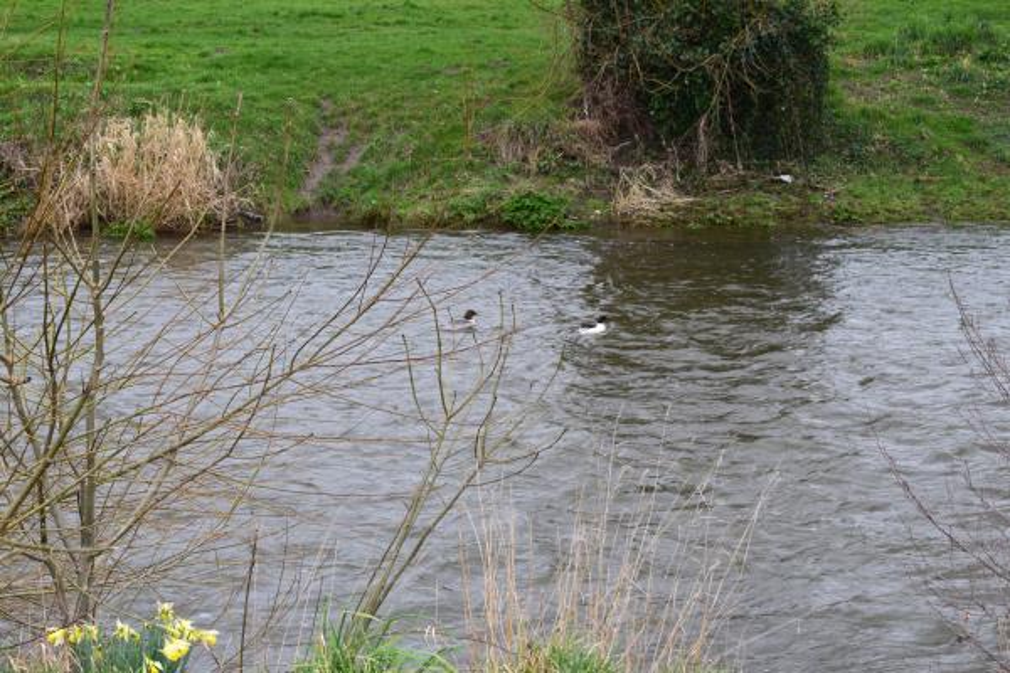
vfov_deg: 17.5
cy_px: 336
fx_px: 2188
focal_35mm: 78
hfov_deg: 26.0
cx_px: 505
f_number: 8
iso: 400
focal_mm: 52
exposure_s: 1/80
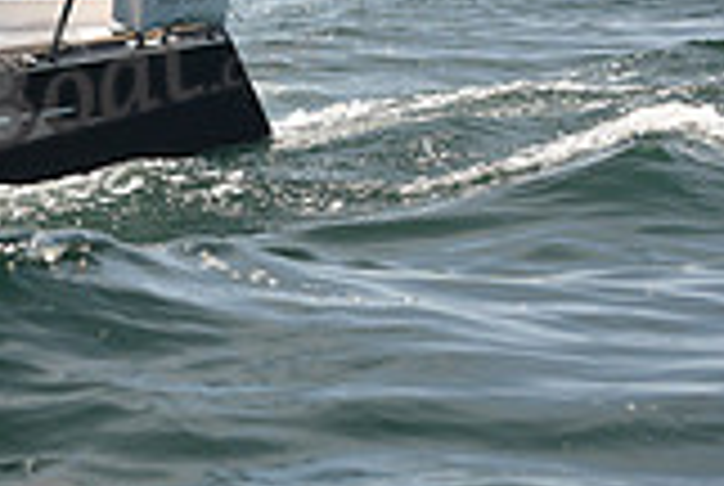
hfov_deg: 7.9
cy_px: -56
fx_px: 5077
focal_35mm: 252
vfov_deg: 5.5
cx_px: -544
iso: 250
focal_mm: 70
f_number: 5
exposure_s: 1/640
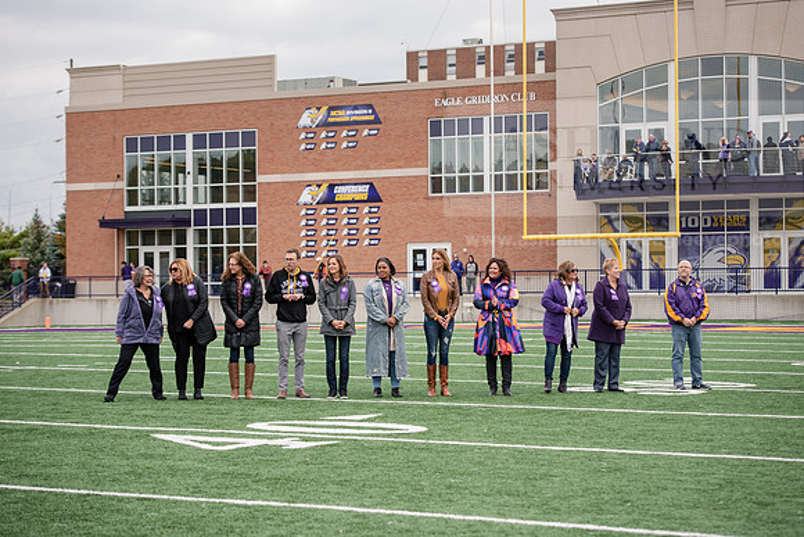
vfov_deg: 15.9
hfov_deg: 23.6
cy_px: 268
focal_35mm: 86
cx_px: 402
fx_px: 1921
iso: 400
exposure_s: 1/1000
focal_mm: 86
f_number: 4
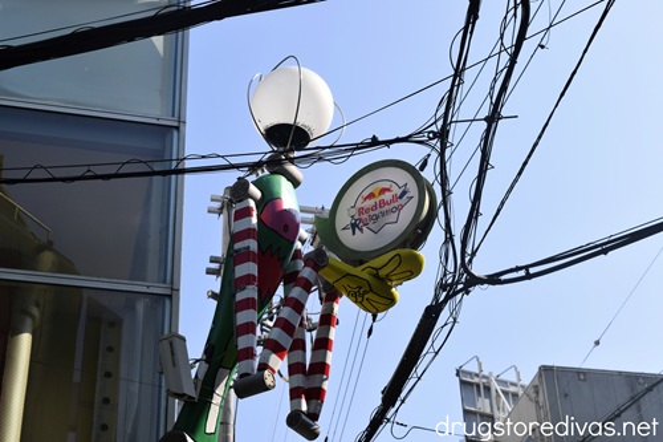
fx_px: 1243
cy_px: 221
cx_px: 332
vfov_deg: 20.1
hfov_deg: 29.9
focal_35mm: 68
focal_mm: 45
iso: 200
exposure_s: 1/400
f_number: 10
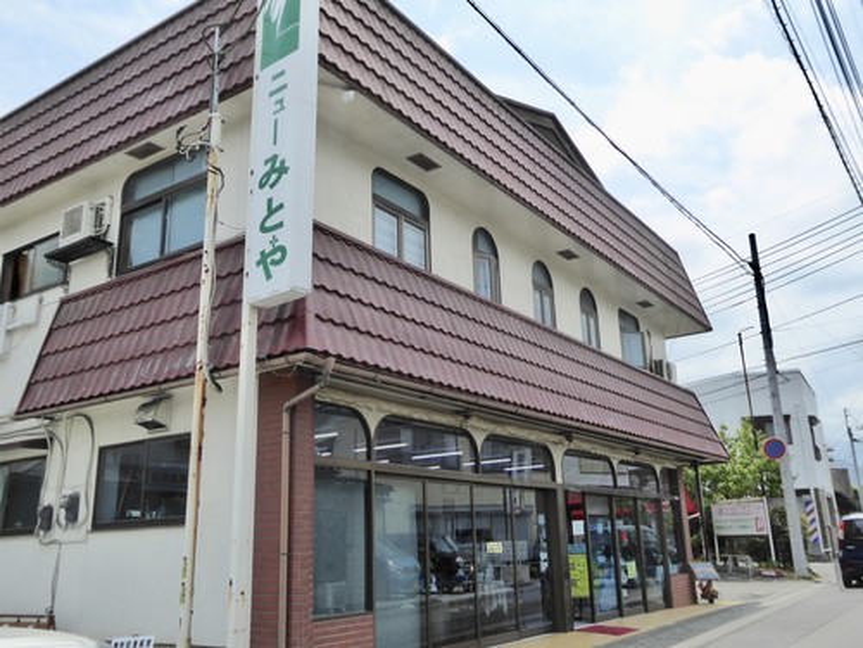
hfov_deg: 56.8
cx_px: 432
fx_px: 798
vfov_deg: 44.2
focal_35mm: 32
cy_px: 324
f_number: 3.5
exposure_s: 1/800
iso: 200
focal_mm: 5.4
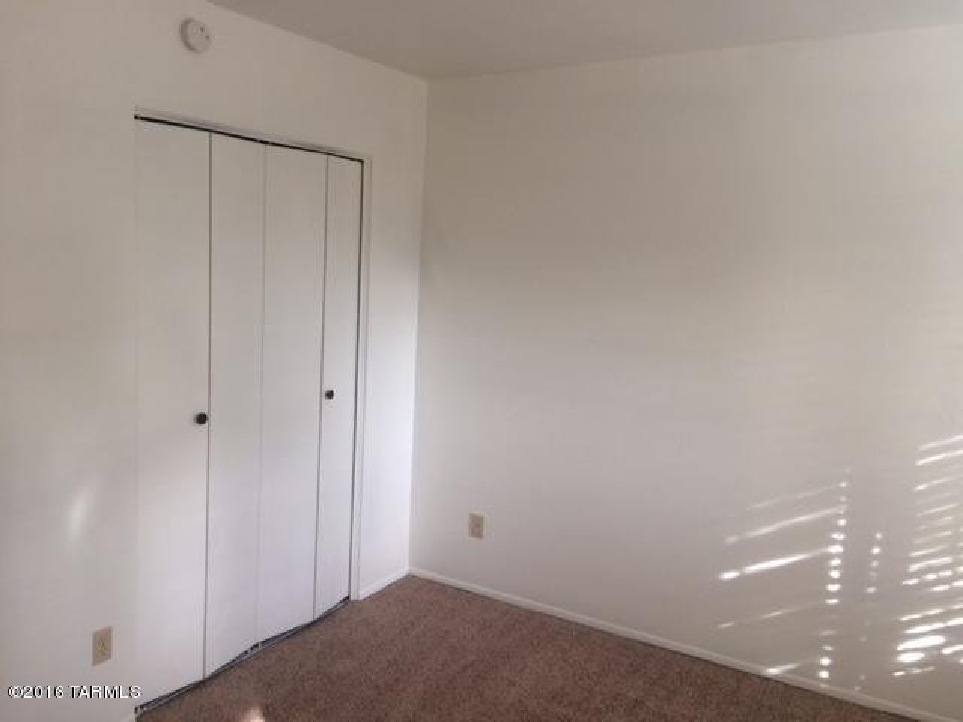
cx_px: 482
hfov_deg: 61.7
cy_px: 361
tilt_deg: -8.0
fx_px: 807
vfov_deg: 48.2
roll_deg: -2.3
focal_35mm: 29
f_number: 2.2
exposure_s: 1/30
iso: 50
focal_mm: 4.15
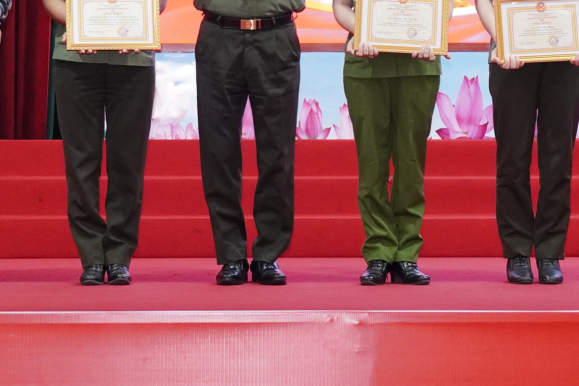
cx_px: 263
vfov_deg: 9.3
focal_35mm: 146
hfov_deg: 14.1
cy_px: 20
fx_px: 2348
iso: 1000
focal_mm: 28
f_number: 3.5
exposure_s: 1/90
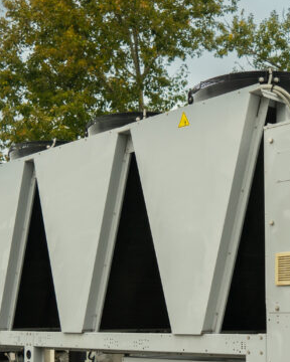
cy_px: 265
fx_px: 687
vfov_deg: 29.2
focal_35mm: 64
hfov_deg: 23.4
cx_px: 241
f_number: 5
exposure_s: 1/100
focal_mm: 24
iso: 400
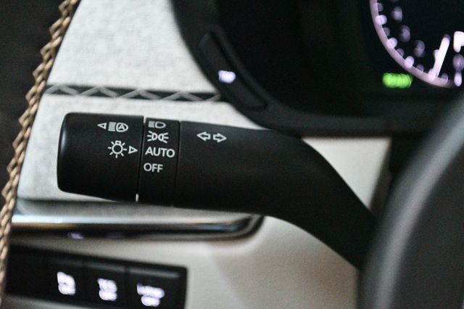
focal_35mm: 75
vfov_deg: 18.2
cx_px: 232
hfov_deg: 27.0
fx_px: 966
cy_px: 154
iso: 12800
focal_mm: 50
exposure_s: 1/30
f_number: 5.6
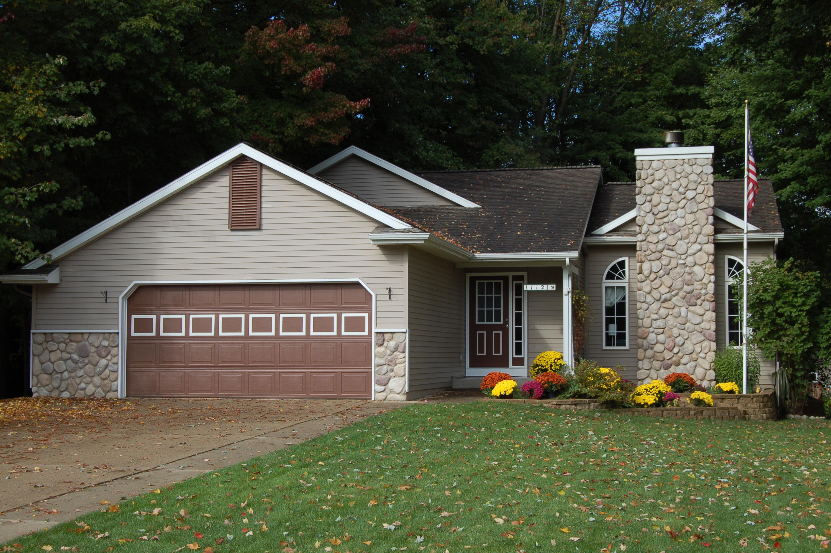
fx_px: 1211
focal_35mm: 52
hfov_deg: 37.9
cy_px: 276
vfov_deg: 25.7
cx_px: 416
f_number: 8
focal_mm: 35
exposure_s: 1/250
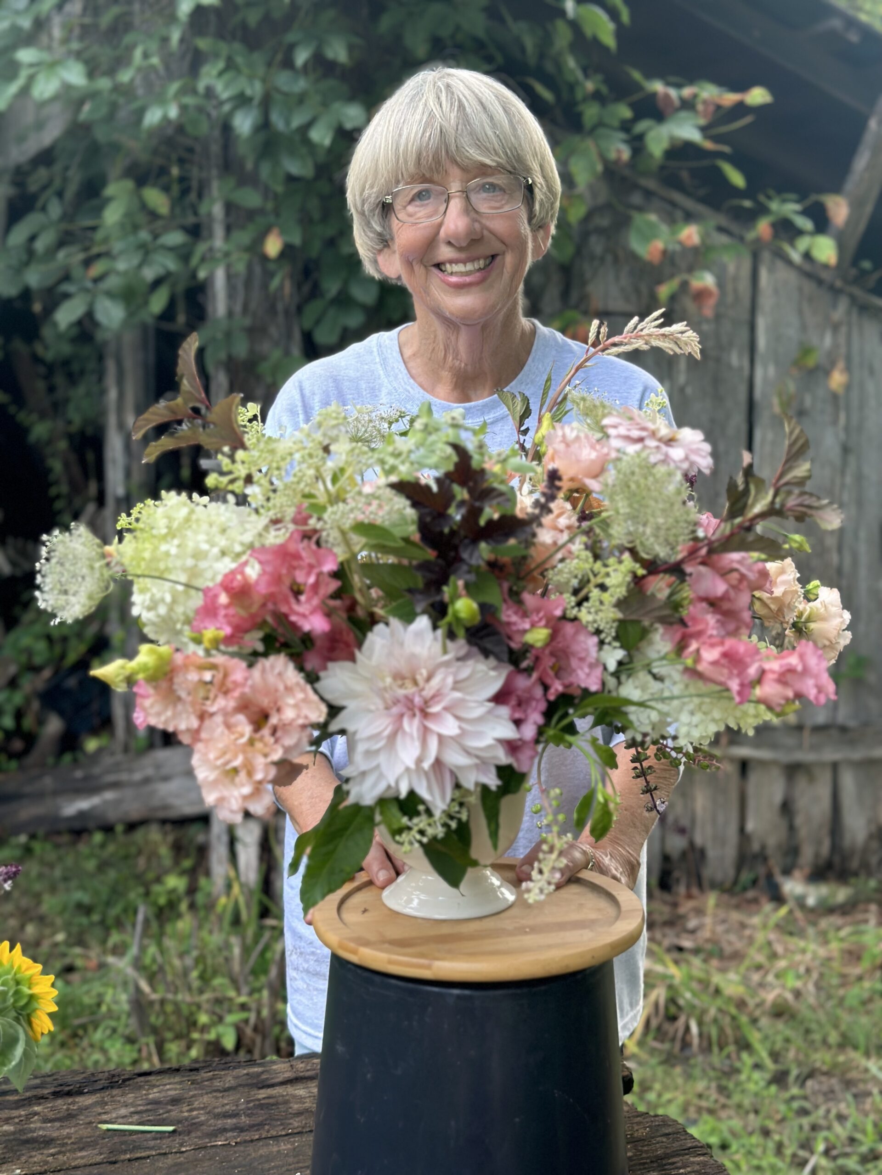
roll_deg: +1.6
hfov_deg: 30.3
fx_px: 1631
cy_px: 588
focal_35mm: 48
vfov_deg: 39.7
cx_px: 441
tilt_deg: -8.0
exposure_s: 1/87
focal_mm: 6.86
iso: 125
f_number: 1.78
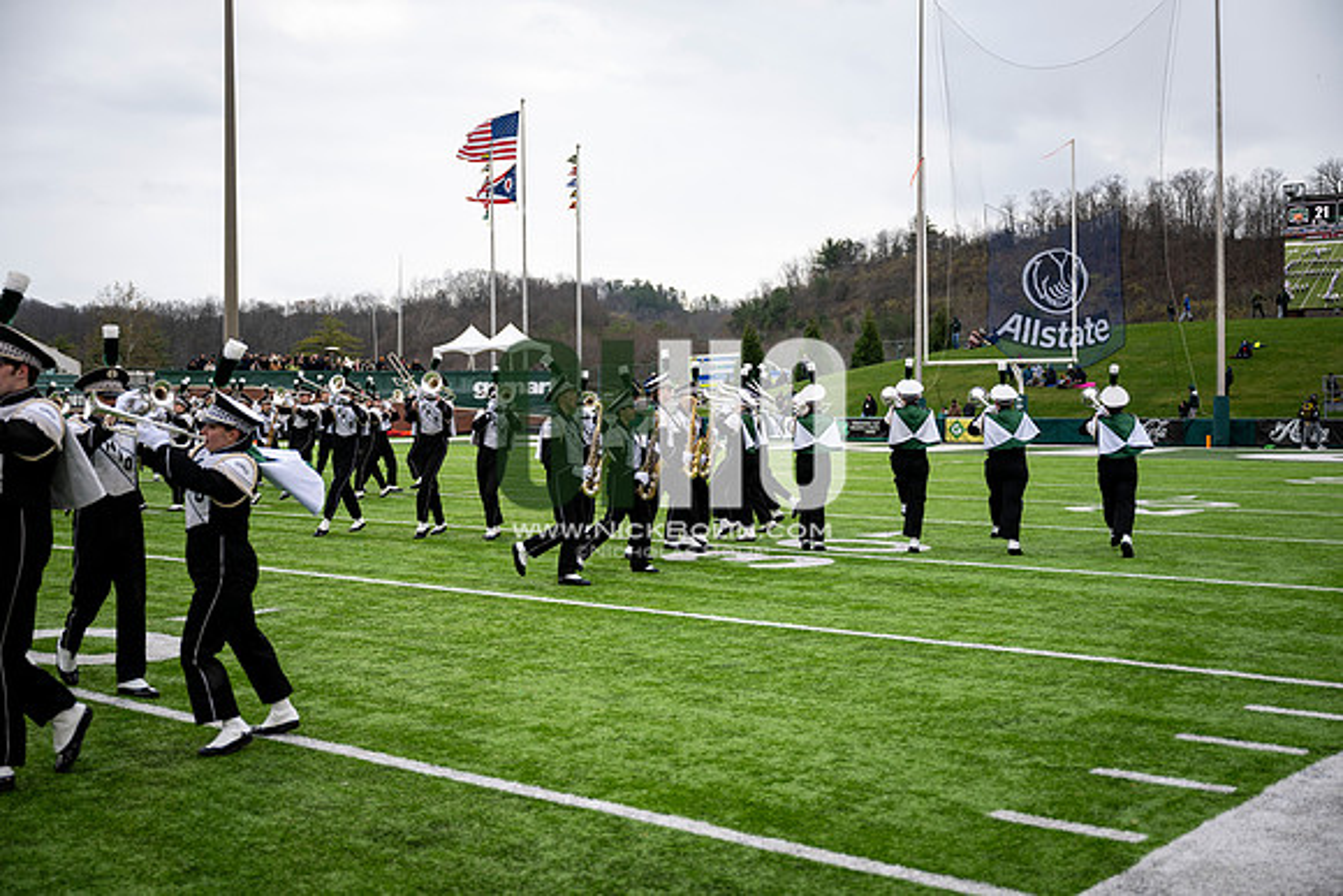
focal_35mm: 41
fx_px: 1530
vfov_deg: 32.6
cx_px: 672
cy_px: 448
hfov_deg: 47.4
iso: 160
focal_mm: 41
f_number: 2.8
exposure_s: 1/500
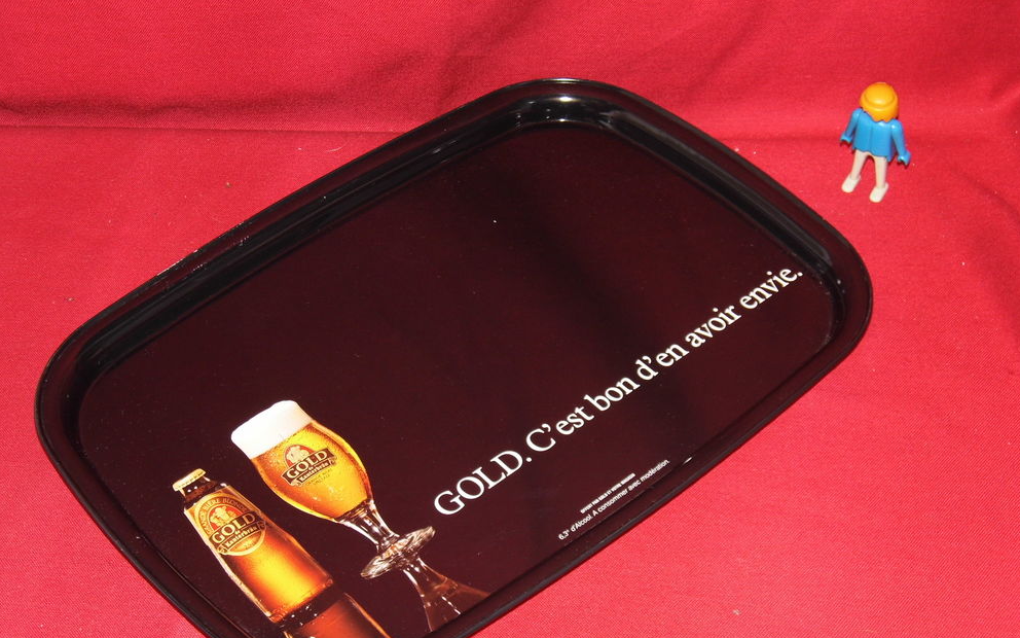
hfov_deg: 33.0
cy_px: 385
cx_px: 511
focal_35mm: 62
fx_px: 1723
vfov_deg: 20.9
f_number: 3.9
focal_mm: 10.4
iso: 100
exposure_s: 1/60
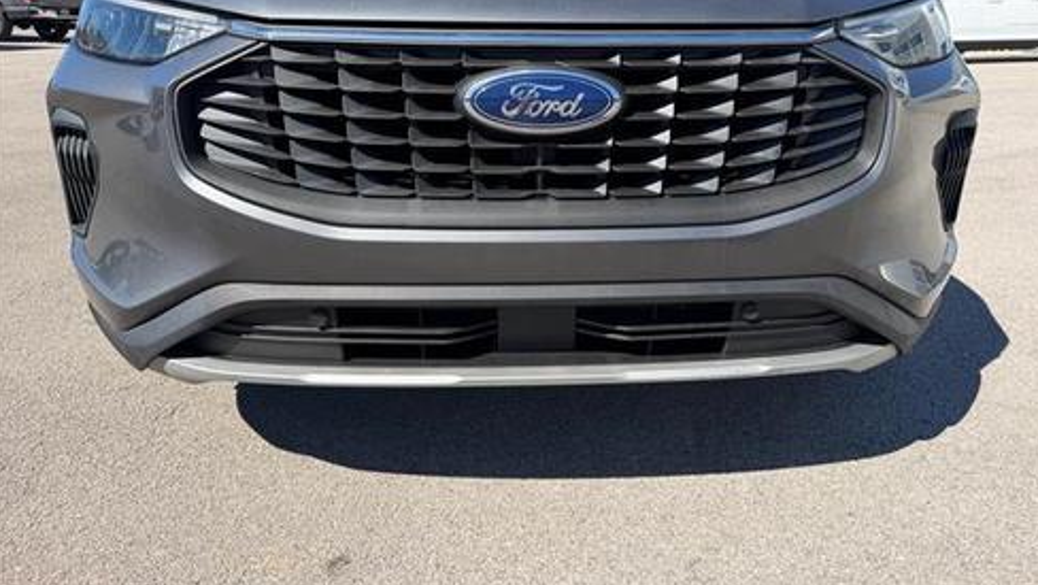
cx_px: 530
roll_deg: -2.2
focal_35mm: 27
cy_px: 191
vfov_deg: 42.3
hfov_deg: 69.8
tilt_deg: -9.5
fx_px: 743
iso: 80
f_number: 1.78
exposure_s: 1/2525
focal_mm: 6.76
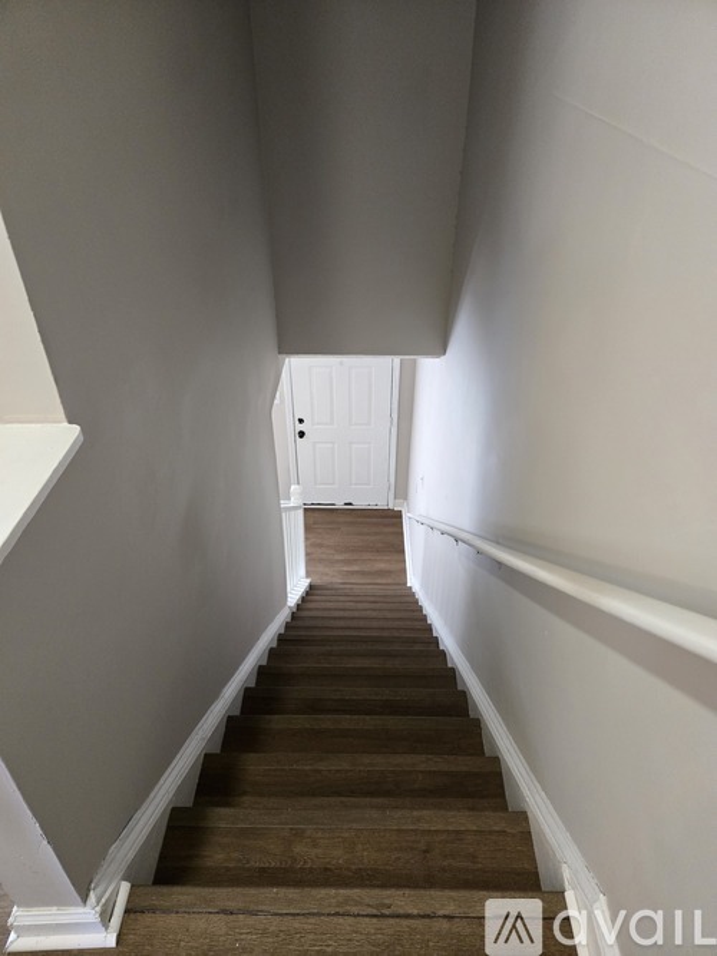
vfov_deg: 73.9
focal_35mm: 23
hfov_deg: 58.9
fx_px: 635
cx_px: 358
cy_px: 478
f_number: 1.8
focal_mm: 5.4
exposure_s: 1/120
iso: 800
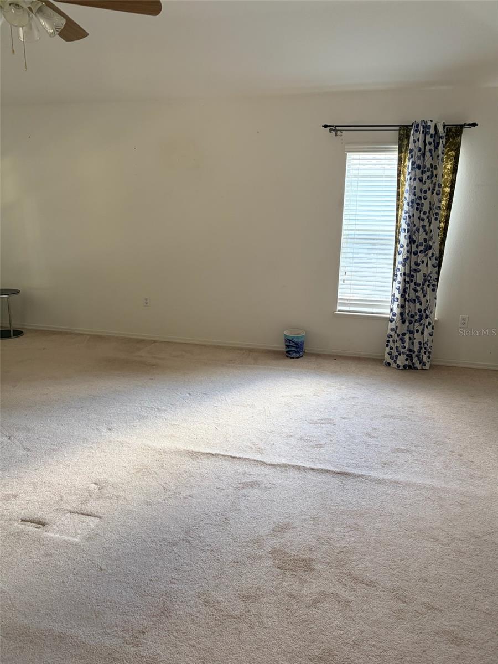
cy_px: 332
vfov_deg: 67.3
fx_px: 499
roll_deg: -0.3
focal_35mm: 26
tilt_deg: -13.4
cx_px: 249
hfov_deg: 53.1
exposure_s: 1/70
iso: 125
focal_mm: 5.96
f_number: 1.6
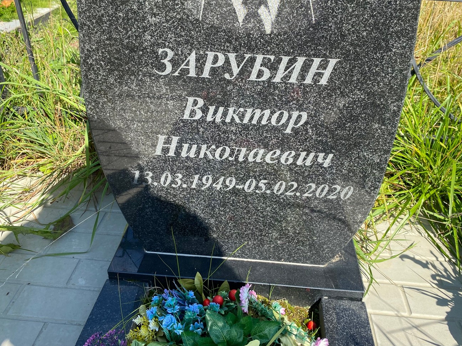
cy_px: 154
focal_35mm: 29
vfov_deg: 48.1
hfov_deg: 61.6
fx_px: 387
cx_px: 240
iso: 32
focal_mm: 4.25
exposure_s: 1/1218
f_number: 1.8
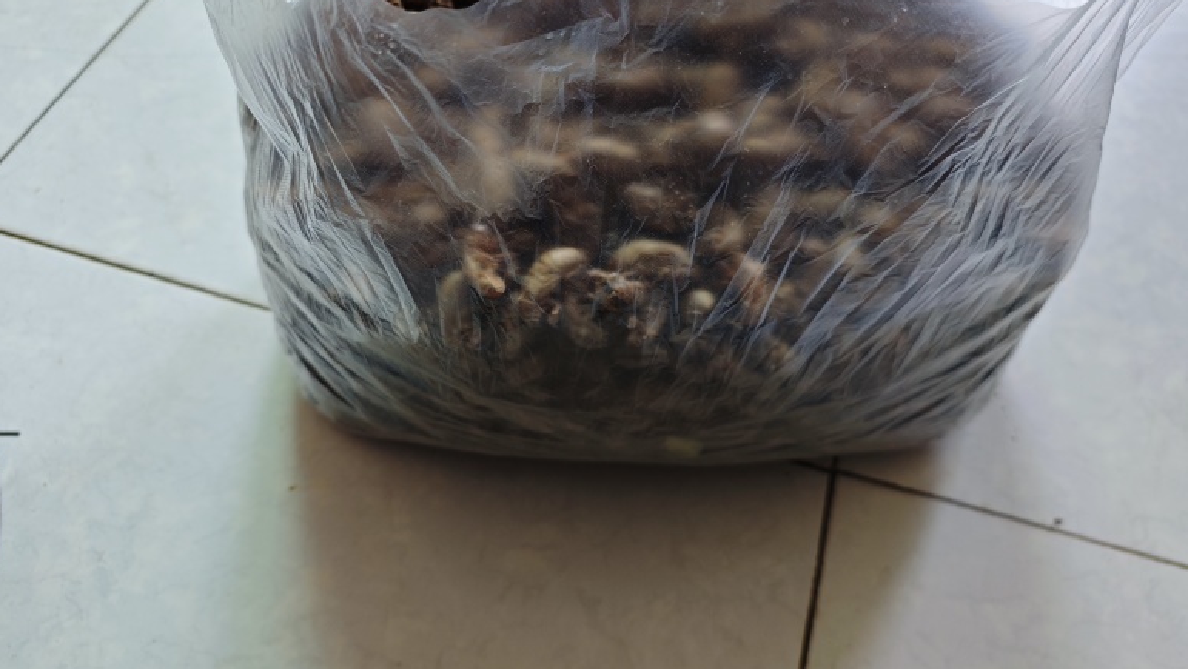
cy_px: 270
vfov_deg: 44.2
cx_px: 609
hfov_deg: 71.9
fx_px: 819
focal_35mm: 26
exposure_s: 1/100
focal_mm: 6.68
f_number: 1.42
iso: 64
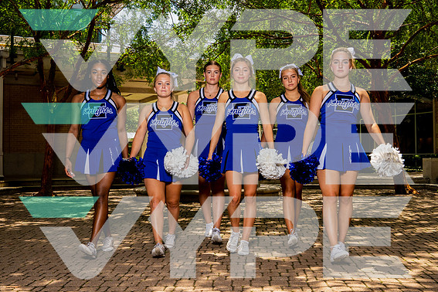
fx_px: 523
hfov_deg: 45.4
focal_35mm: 43
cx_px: 212
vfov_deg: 31.2
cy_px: 151
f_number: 8
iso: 320
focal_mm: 28
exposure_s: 1/250
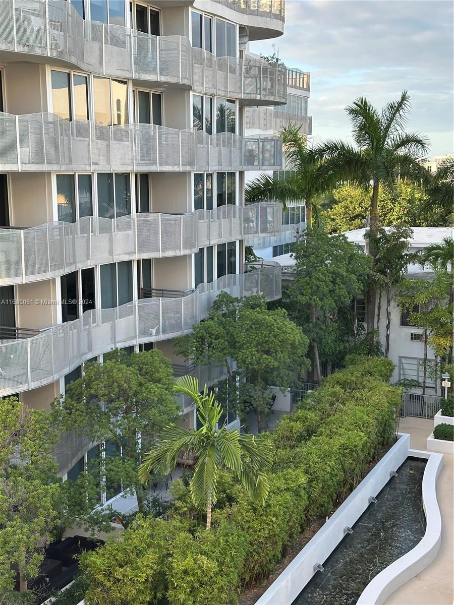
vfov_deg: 39.7
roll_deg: +0.2
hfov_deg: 30.3
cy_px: 302
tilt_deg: -9.2
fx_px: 839
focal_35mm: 48
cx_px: 227
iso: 64
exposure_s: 1/389
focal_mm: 6.86
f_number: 1.78
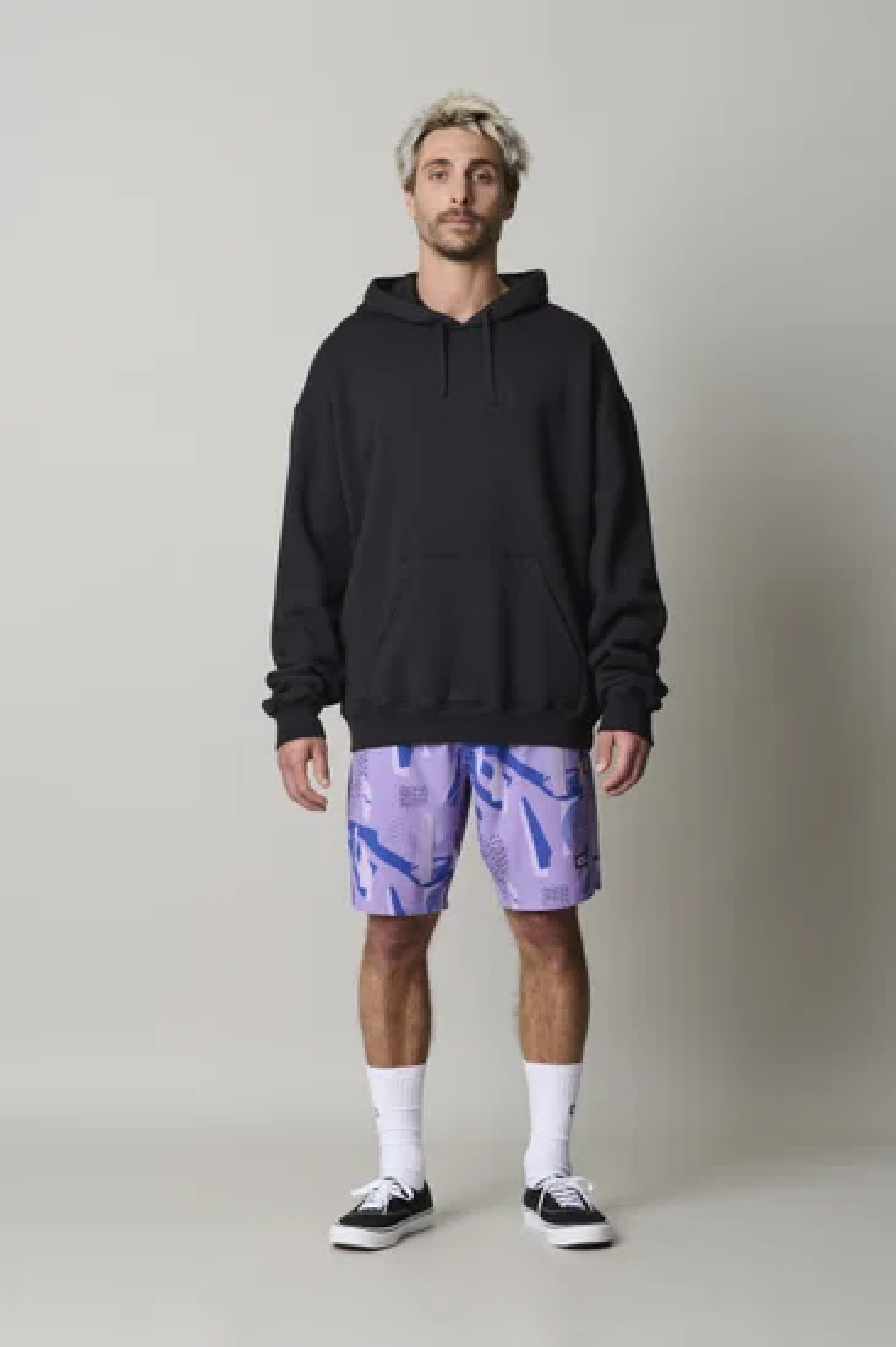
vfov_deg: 23.9
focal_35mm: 85
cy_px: 674
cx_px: 448
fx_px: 3177
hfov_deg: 16.1
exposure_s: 1/125
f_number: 8
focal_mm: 85
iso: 100
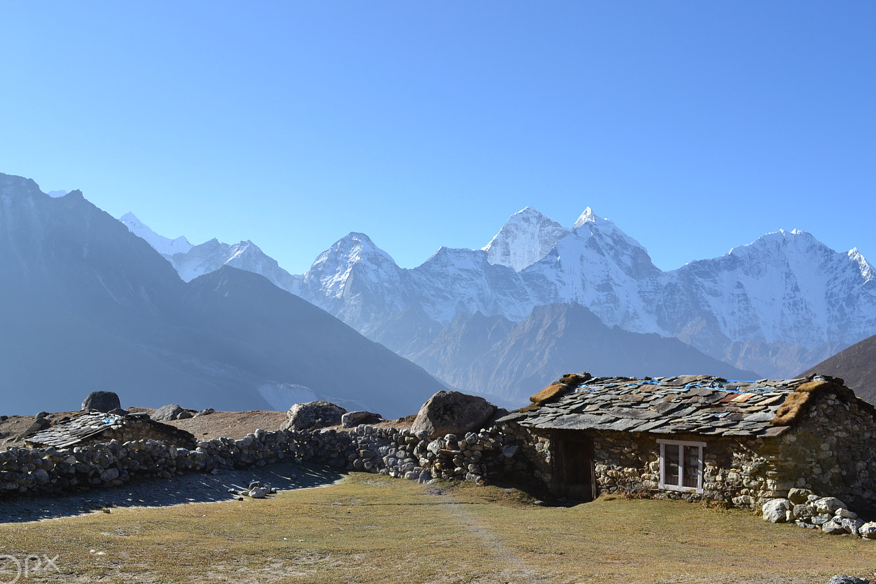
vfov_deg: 29.9
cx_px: 437
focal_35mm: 45
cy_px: 295
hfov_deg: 43.6
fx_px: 1095
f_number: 7.1
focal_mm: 24
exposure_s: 1/200
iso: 100
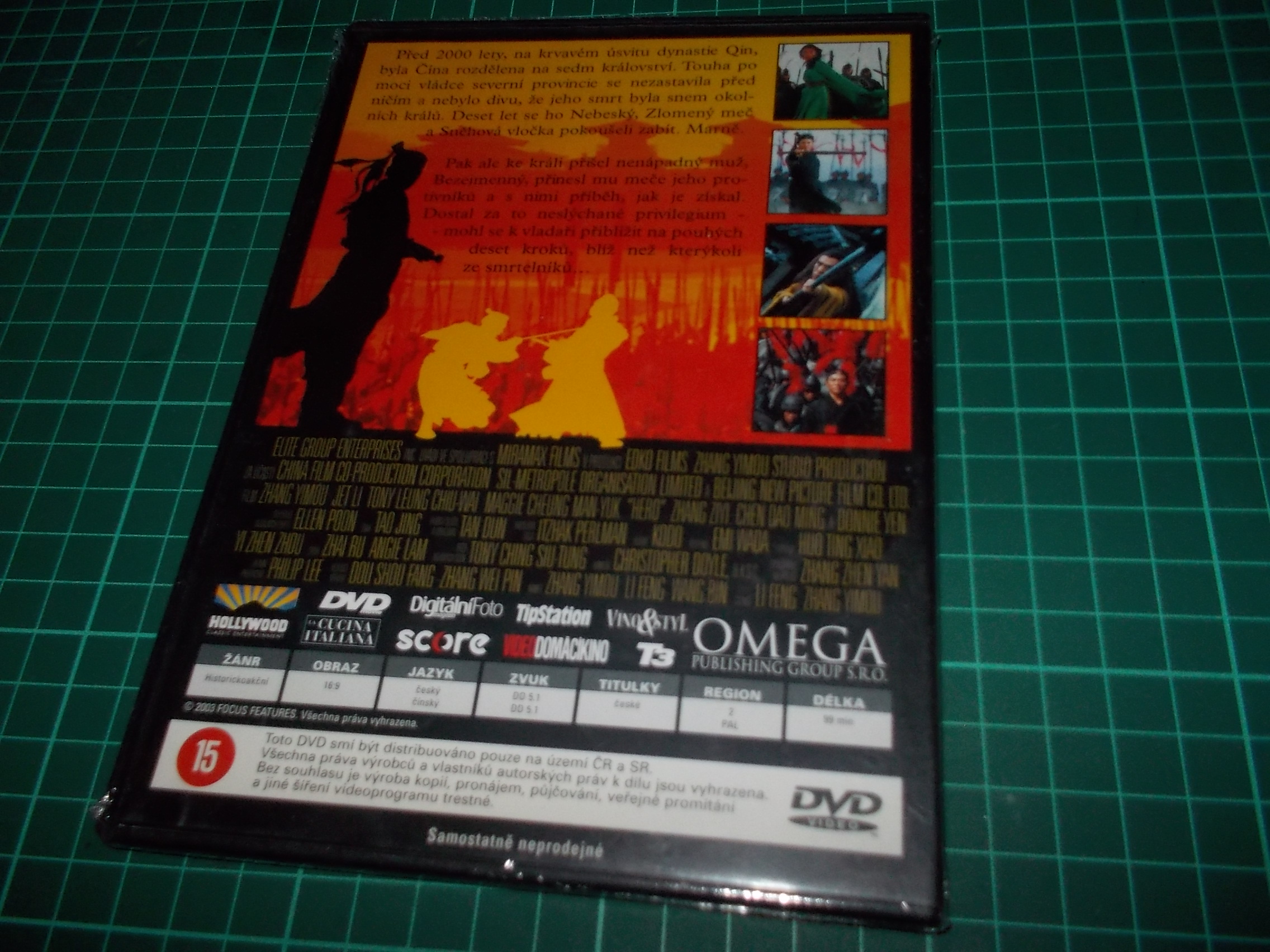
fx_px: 1064
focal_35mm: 29
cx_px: 635
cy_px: 476
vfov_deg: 48.2
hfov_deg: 61.7
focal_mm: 4.1
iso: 200
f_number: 3.3
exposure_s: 1/30
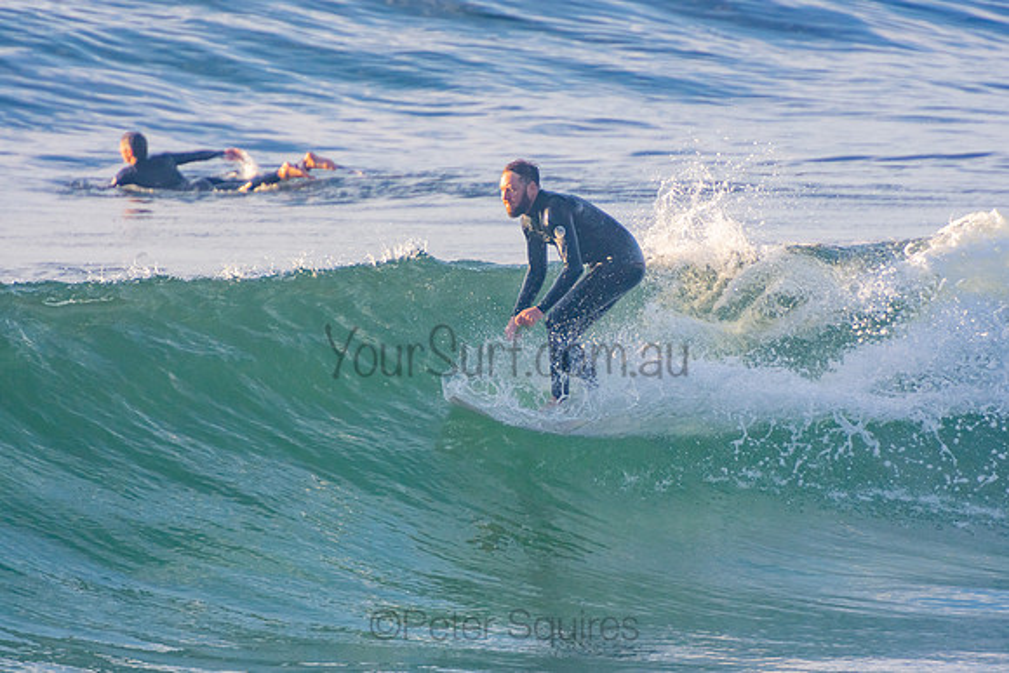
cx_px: 504
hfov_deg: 3.3
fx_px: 17418
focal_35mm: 621
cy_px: 336
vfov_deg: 2.2
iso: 500
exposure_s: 1/1250
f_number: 5.6
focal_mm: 400
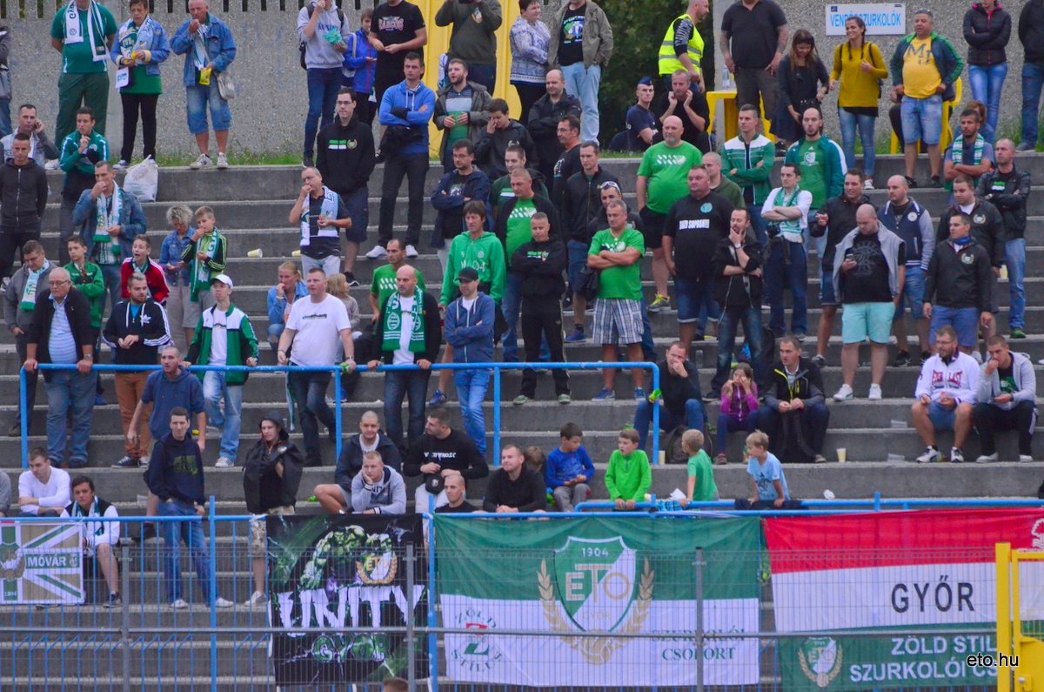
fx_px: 13024
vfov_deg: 3.0
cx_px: 522
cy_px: 346
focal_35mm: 450
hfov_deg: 4.6
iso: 3200
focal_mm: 300
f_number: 5.6
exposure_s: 1/400
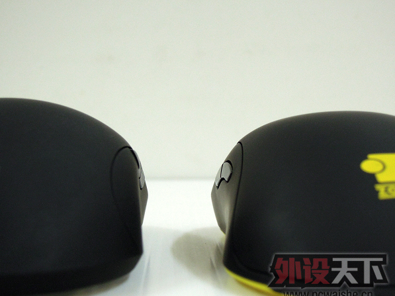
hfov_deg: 32.7
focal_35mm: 59
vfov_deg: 24.8
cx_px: 185
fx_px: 673
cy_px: 155
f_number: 4
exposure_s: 1/20
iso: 400
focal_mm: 9.9
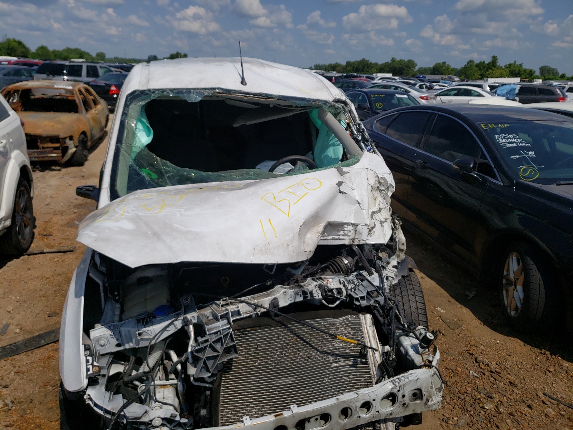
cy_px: 215
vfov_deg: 53.1
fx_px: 430
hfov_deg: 67.3
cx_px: 286
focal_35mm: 26
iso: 51
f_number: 1.5
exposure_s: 1/10000
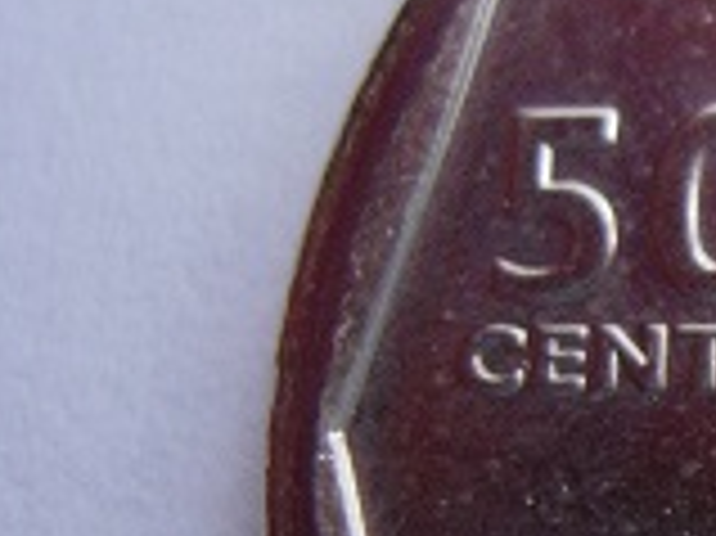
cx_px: 1265
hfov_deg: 11.8
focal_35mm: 155
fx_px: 3204
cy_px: 568
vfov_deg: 9.5
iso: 97
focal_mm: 7.8
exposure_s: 1/32
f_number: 2.8
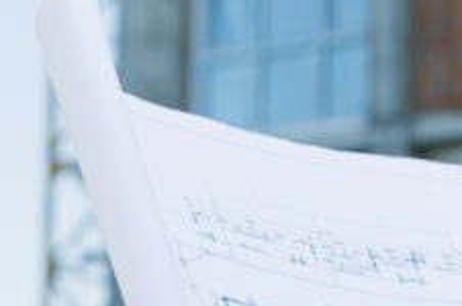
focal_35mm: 227
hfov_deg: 9.1
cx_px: 180
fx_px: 2909
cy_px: 93
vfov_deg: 6.0
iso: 100
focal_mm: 50
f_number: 3.5
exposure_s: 1/320
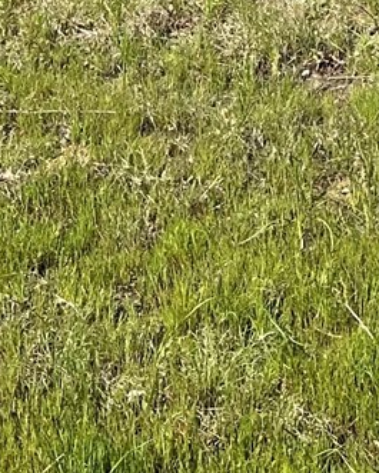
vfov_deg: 11.8
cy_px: -504
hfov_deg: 10.3
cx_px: 545
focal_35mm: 145
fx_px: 2032
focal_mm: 6.86
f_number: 1.78
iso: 80
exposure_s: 1/2967
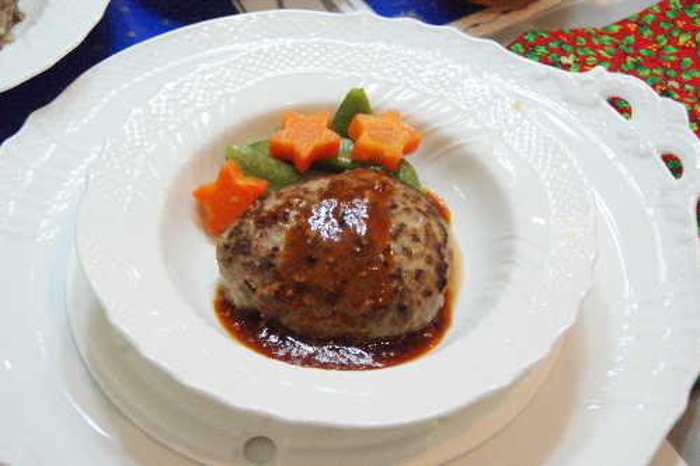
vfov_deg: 18.2
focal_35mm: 75
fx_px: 1457
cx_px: 350
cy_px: 233
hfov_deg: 27.0
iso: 1600
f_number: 5.6
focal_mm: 50
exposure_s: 1/80
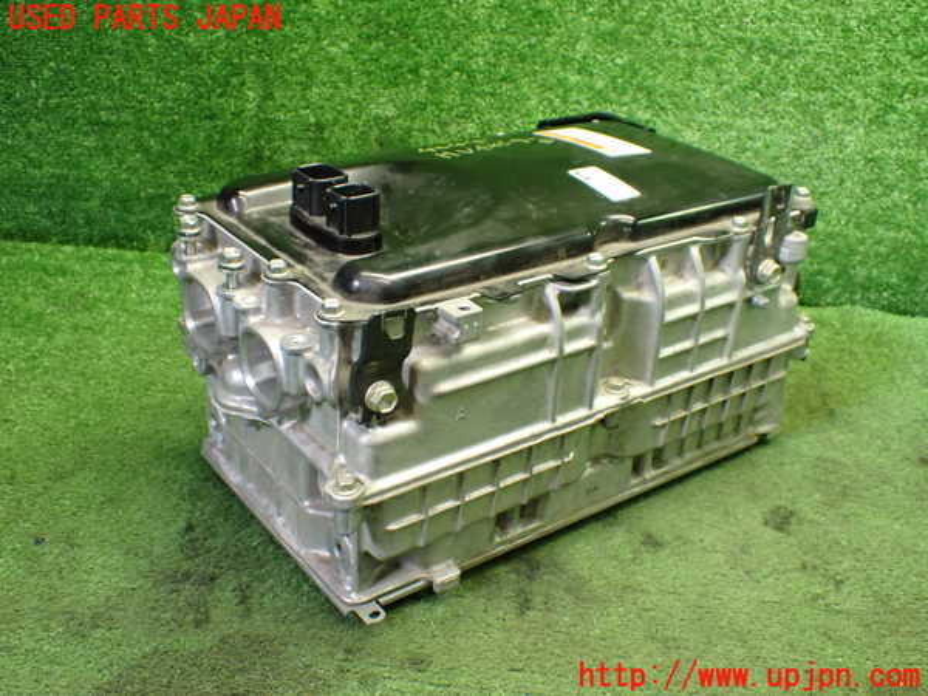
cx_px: 464
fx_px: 1019
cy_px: 348
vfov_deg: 37.7
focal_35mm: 38
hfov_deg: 49.0
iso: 800
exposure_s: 1/60
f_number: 2.7
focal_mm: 6.83
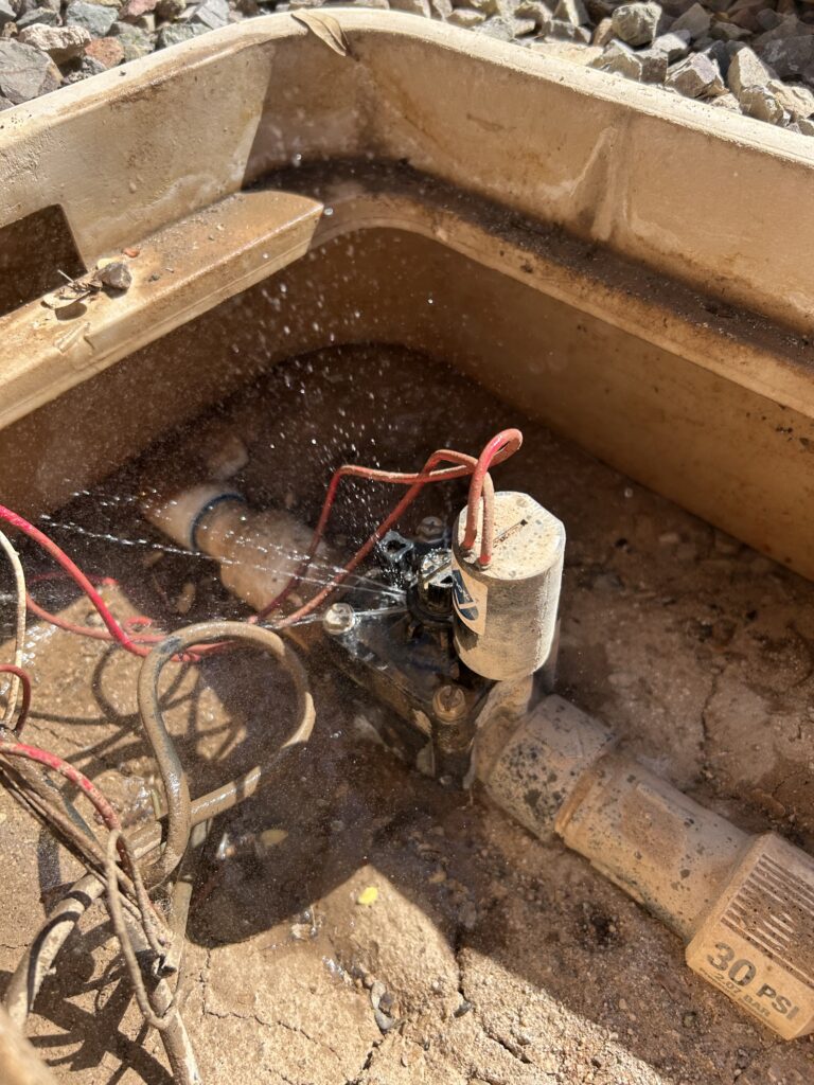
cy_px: 542
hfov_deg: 53.1
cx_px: 407
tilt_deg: -50.3
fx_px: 815
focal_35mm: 26
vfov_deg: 67.3
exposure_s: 1/1135
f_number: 1.5
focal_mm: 5.7
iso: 50
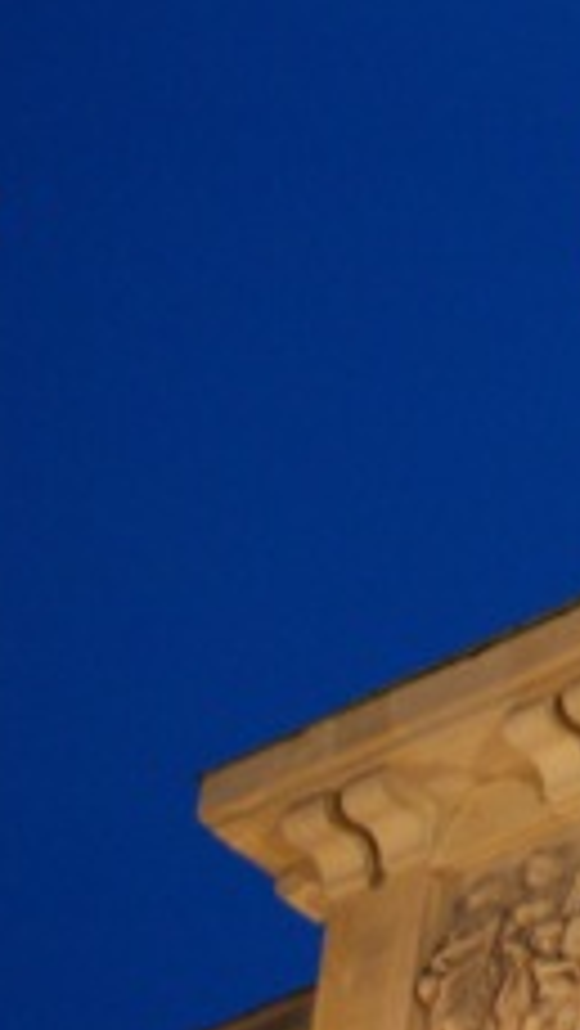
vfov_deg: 8.9
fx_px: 6595
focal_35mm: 241
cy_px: 340
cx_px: 1425
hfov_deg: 4.9
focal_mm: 55
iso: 800
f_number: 5.6
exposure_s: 1/6
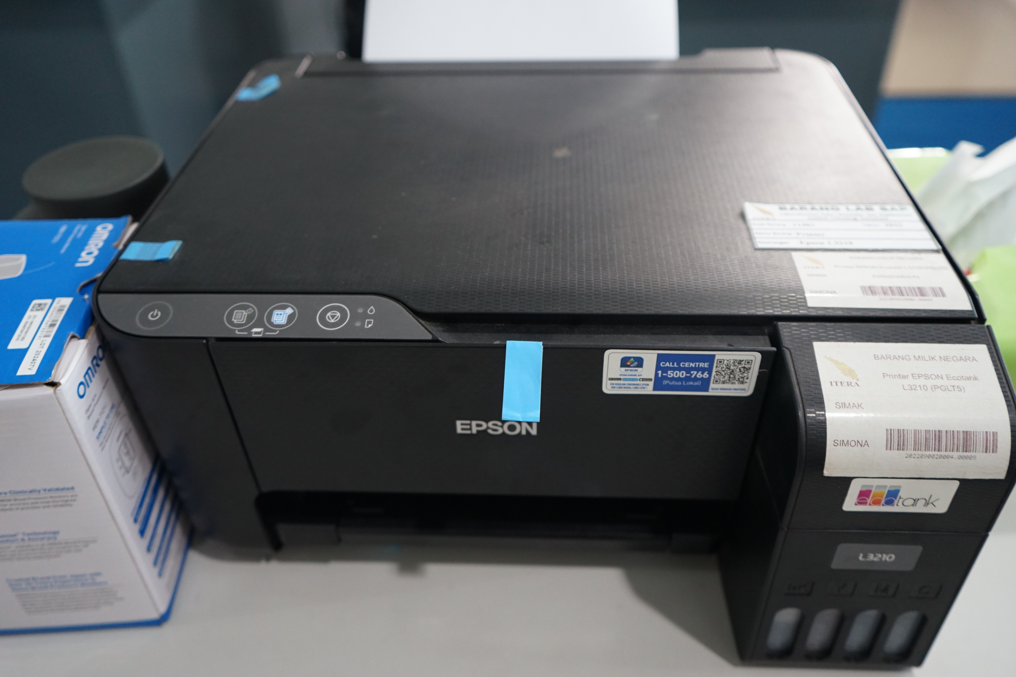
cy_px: 338
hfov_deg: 63.7
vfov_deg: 45.0
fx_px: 818
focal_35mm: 29
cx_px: 508
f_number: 4
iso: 1600
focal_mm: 29
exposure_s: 1/60
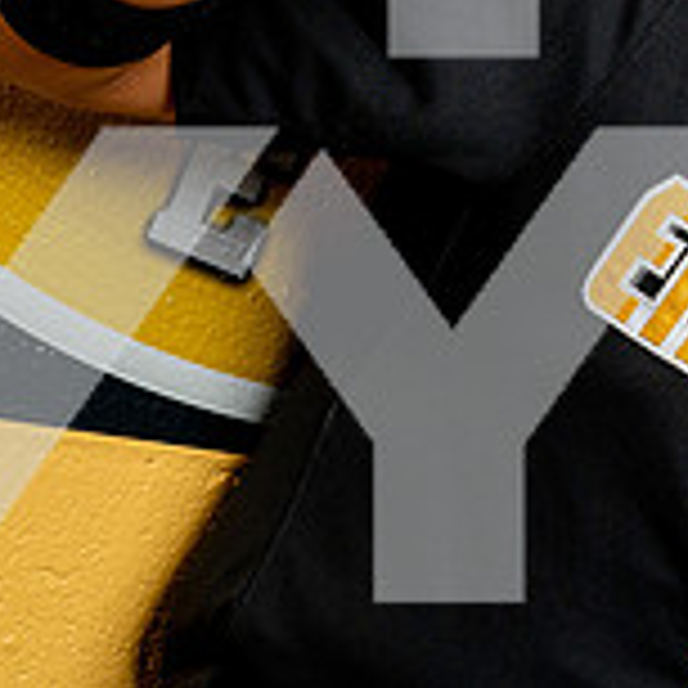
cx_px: 652
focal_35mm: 129
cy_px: -178
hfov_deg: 13.4
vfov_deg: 13.1
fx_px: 2901
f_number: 8
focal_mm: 40
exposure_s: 1/200
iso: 400
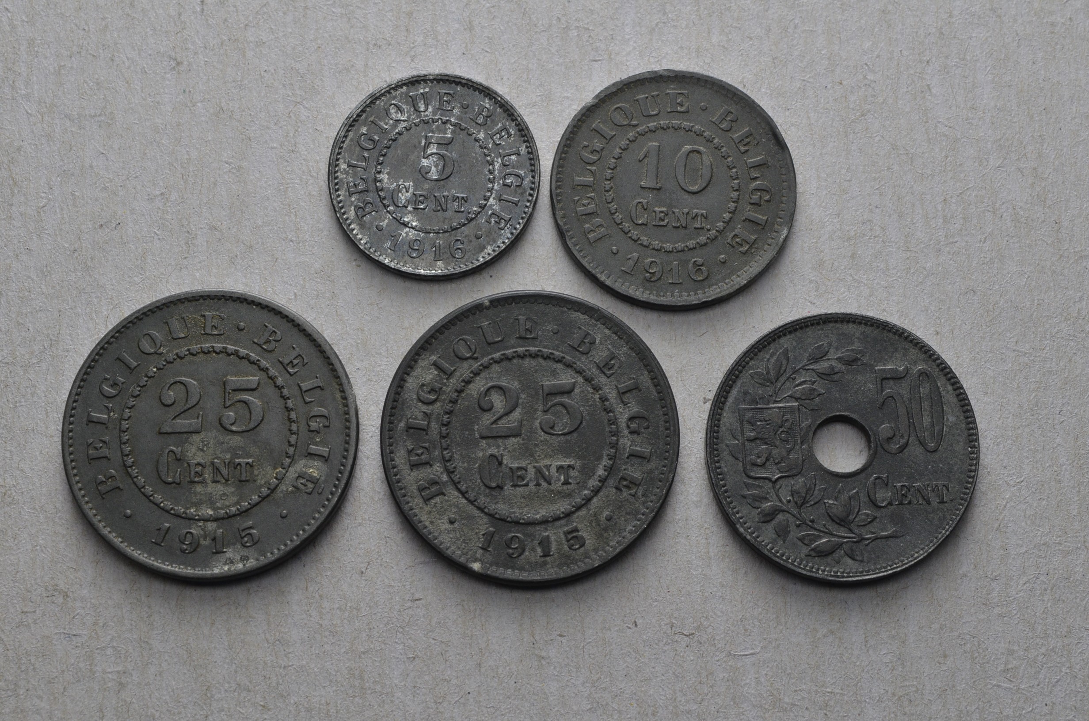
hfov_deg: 28.1
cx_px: 544
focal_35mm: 72
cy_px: 360
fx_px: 2173
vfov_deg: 18.8
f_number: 14
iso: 400
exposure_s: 1/250
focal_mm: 48
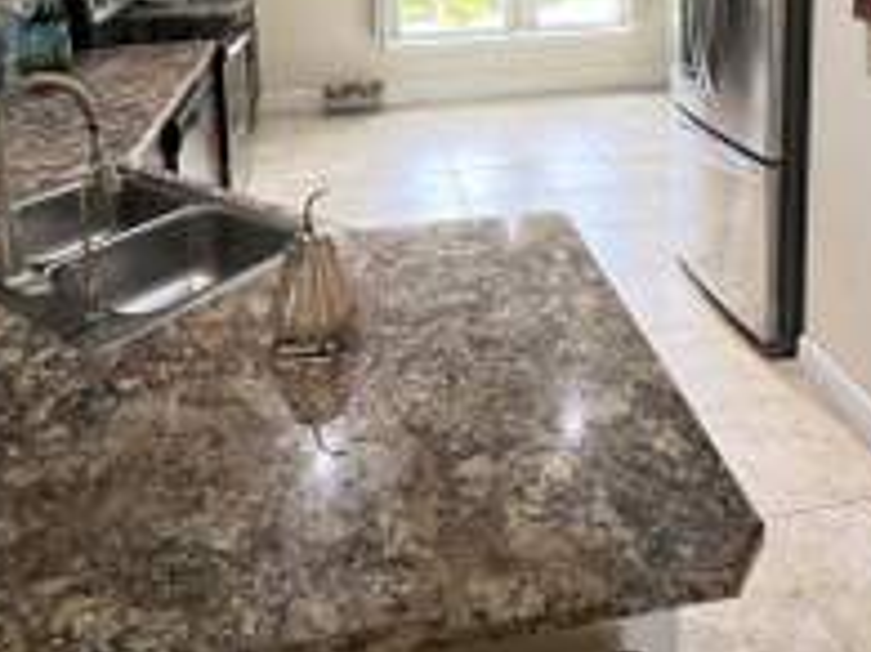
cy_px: -27
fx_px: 805
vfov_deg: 38.2
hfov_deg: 56.5
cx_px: 509
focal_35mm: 32
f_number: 1.8
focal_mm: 1.57
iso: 160
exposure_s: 1/120
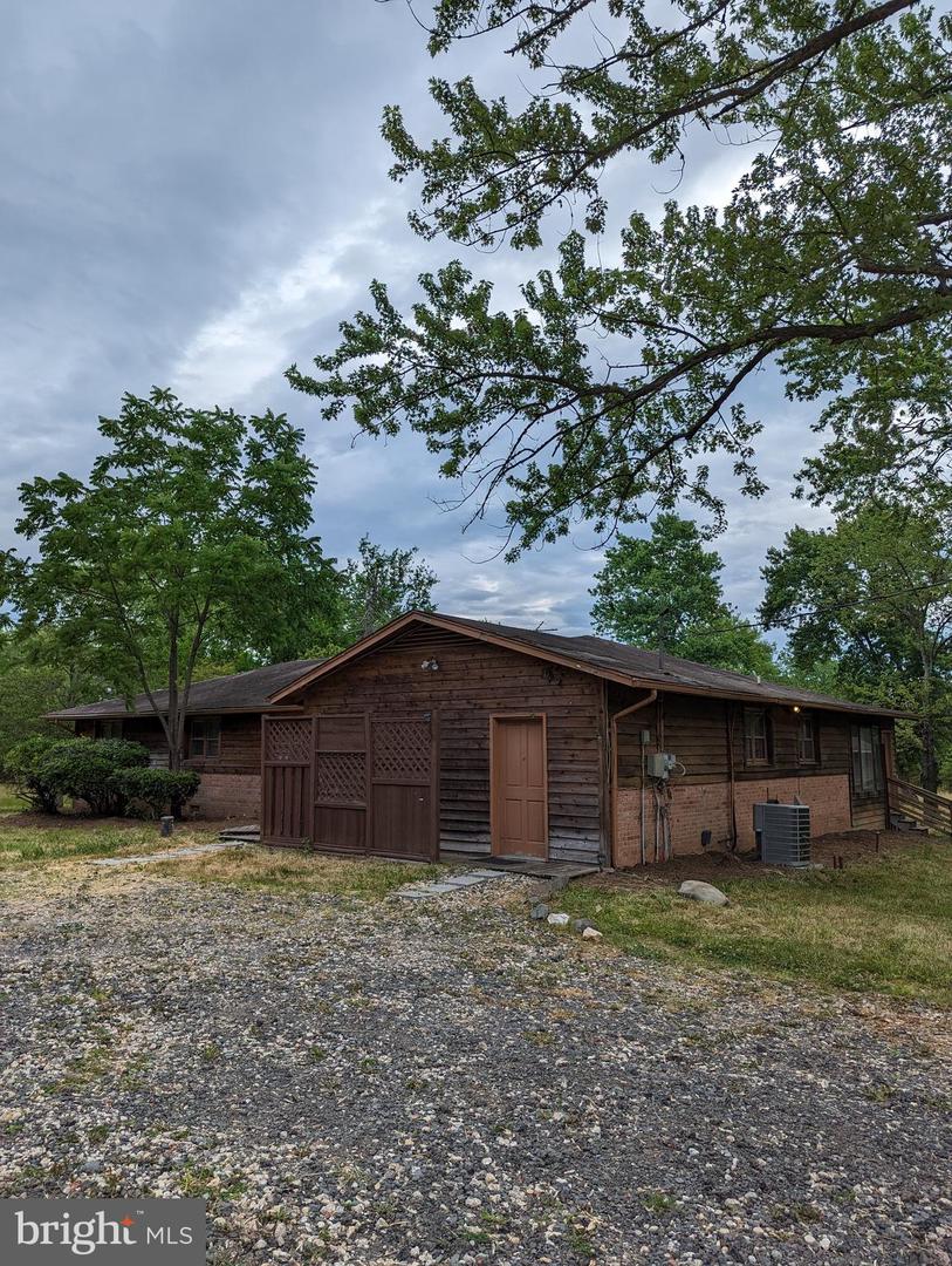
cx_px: 476
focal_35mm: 24
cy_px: 633
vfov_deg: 71.5
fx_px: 878
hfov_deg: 56.9
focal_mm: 6.81
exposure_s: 1/2571
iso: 45
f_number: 1.85
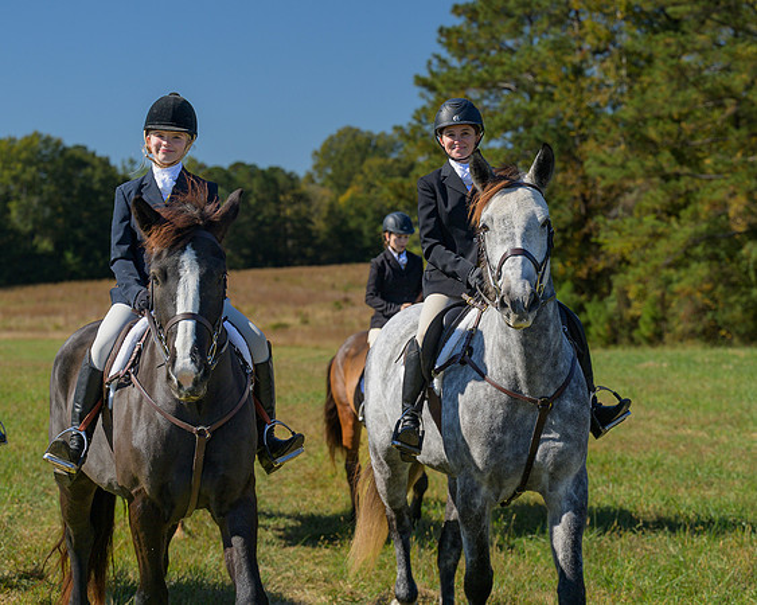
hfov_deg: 20.0
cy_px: 244
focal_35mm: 96
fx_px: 2140
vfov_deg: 16.1
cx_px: 461
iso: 200
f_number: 4
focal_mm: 71
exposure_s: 1/1000
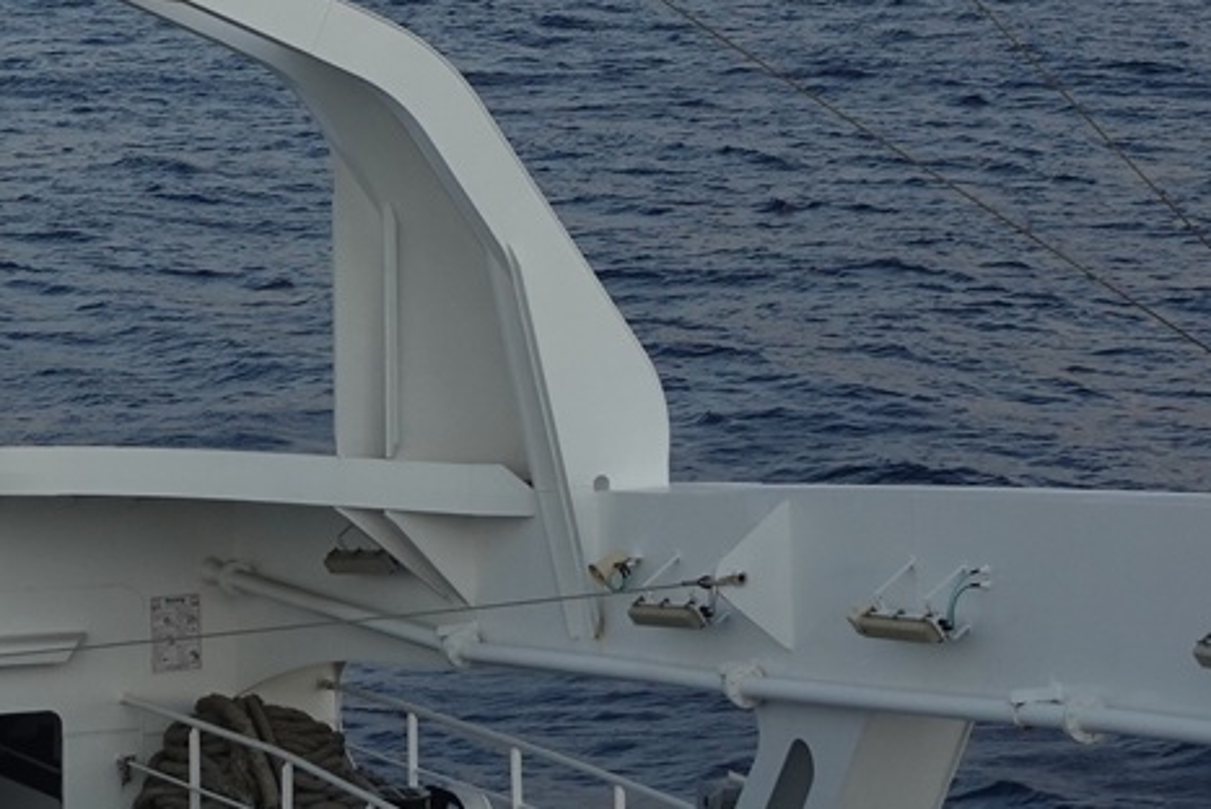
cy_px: -288
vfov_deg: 8.2
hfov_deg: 12.2
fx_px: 5554
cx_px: -118
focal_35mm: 165
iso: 125
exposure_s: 1/200
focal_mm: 17.27
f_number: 5.6
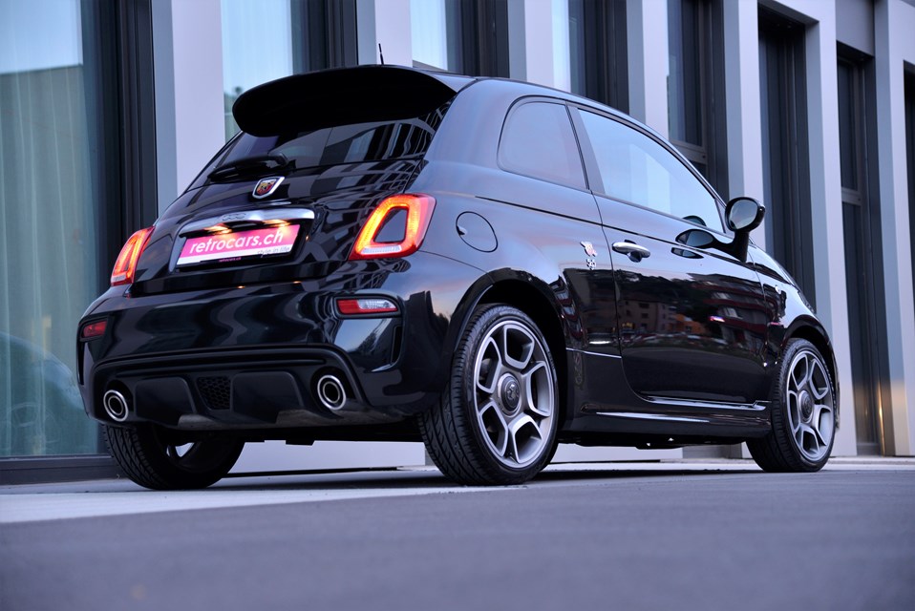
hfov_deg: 32.4
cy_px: 306
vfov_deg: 21.9
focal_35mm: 62
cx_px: 458
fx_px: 1577
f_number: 4
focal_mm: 62
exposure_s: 1/25
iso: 1000
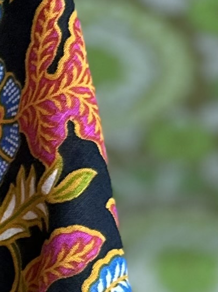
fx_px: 1505
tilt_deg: -3.8
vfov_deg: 10.3
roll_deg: -0.8
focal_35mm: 179
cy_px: 542
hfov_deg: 6.9
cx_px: -573
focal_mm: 6.86
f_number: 1.78
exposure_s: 1/50
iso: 200
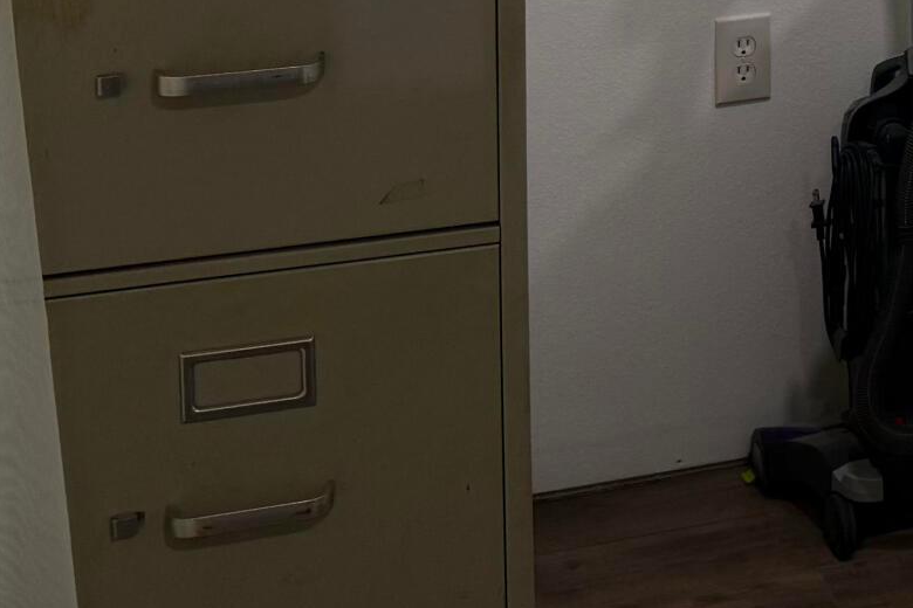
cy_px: -468
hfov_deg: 19.5
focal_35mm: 96
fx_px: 2434
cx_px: 1209
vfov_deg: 13.0
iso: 125
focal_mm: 6.76
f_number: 1.78
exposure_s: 1/120
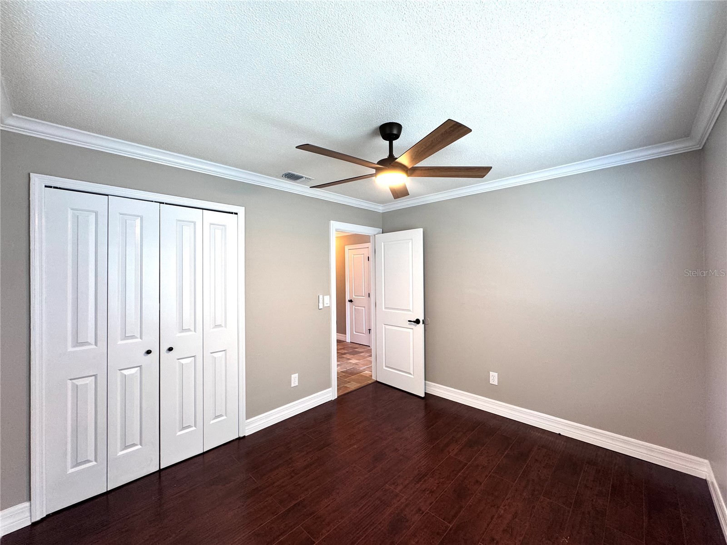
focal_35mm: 14
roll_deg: +0.5
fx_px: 294
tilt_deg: +0.0
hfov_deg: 102.1
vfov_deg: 85.7
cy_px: 272
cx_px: 364
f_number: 2.2
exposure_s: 1/62
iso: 125
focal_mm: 2.22
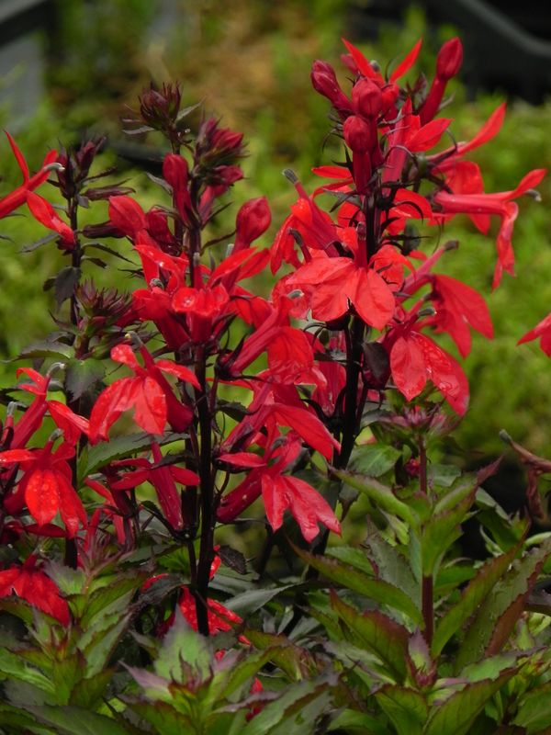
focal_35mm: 425
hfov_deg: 3.5
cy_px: 368
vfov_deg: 4.7
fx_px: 9020
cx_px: 276
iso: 160
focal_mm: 75.7
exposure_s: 1/100
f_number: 5
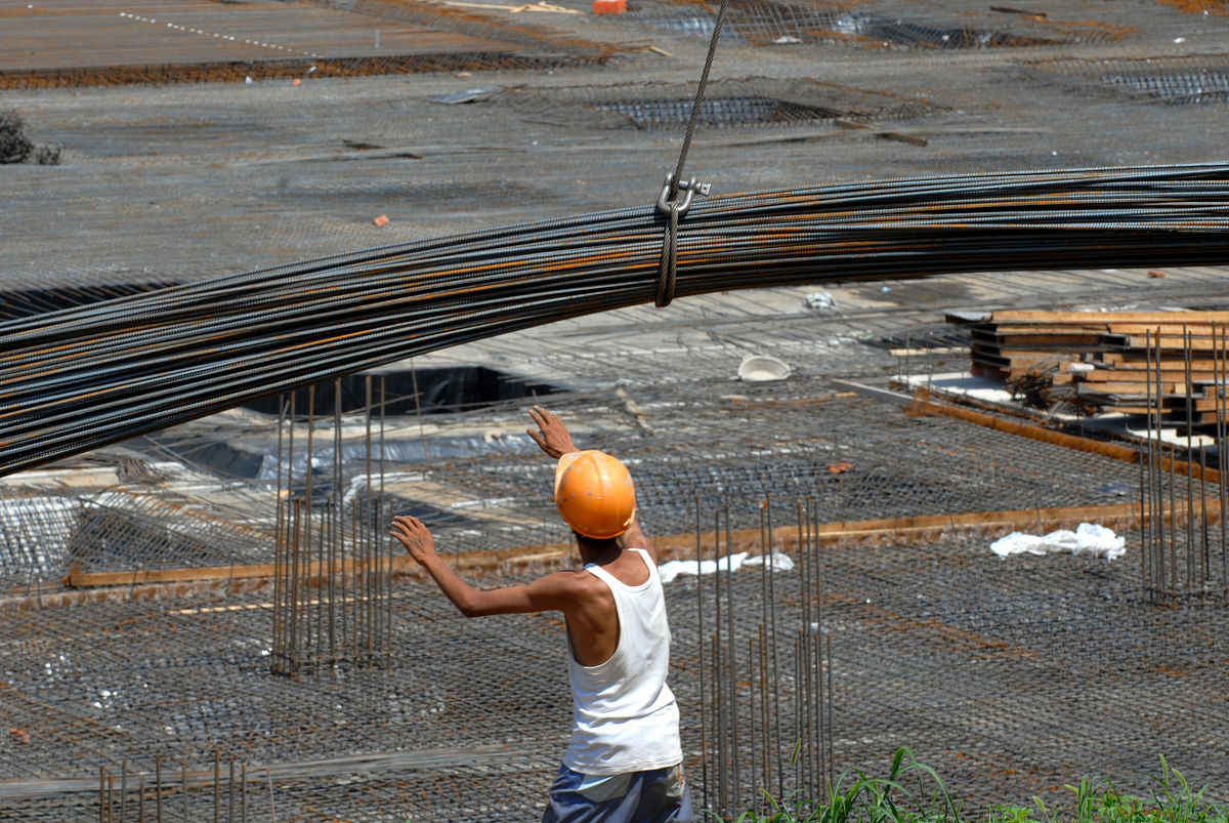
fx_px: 7946
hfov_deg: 8.8
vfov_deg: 5.9
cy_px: 412
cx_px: 614
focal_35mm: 232
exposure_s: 1/125
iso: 100
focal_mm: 155
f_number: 13
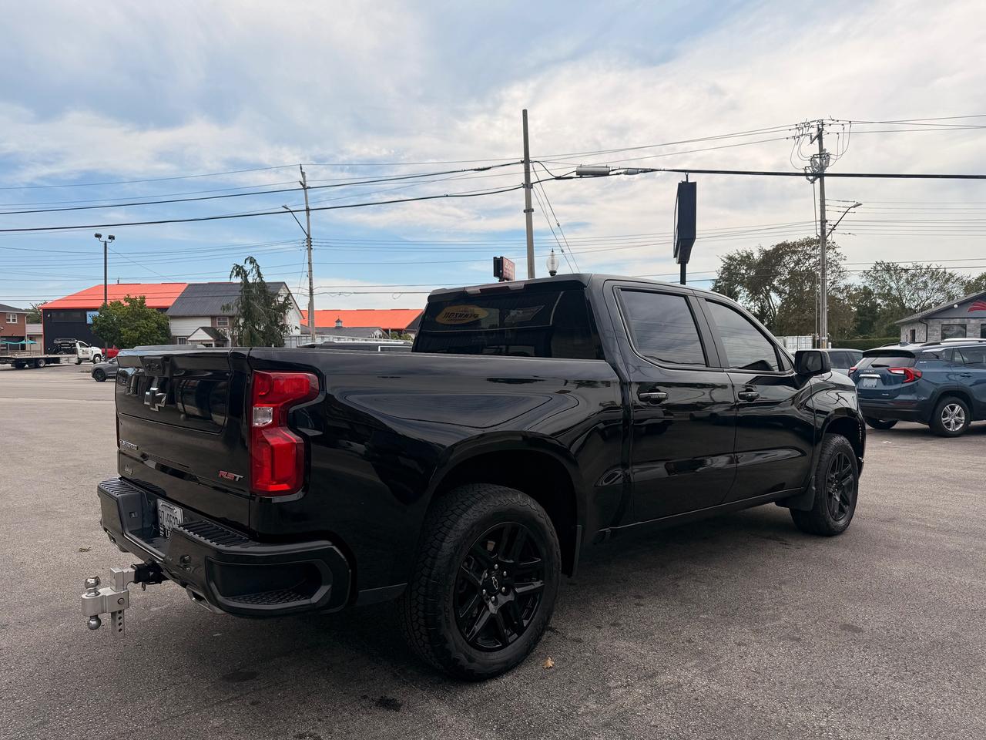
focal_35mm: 24
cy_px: 370
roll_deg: -0.3
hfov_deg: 71.6
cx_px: 493
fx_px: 684
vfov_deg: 56.8
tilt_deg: -1.4
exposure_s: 1/6711
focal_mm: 6.76
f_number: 1.78
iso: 80
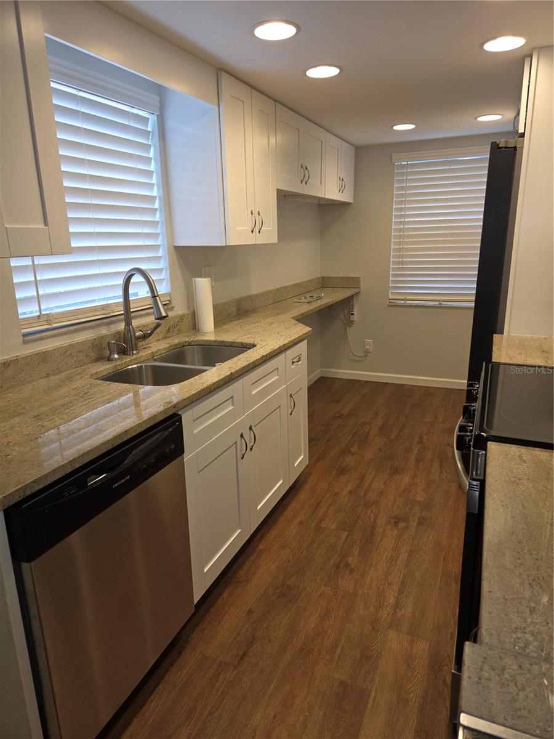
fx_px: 491
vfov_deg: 73.9
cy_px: 370
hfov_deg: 58.9
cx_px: 277
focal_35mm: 23
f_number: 1.8
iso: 40
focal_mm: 5.4
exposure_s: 1/60
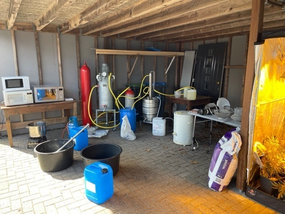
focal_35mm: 26
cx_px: 142
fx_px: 214
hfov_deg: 67.3
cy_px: 107
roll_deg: -0.1
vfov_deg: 53.1
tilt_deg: -10.9
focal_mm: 5.1
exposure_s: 1/121
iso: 32
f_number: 1.6
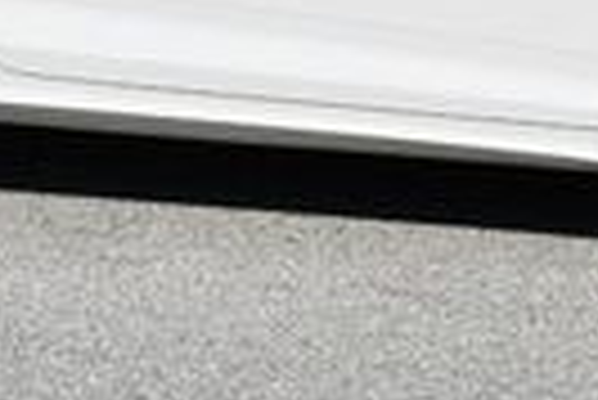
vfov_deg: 4.4
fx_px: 5122
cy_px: -463
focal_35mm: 308
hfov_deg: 6.7
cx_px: 301
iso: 100
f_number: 9
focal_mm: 32
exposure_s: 1/320
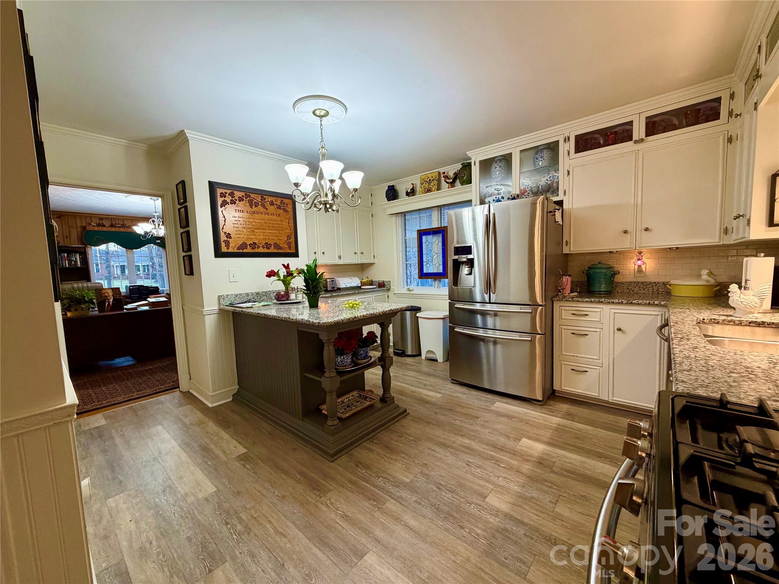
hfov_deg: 102.1
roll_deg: +1.7
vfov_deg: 85.7
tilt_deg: -3.5
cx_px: 390
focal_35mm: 14
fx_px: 315
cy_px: 292
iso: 320
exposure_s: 1/120
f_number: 2.2
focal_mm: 2.22
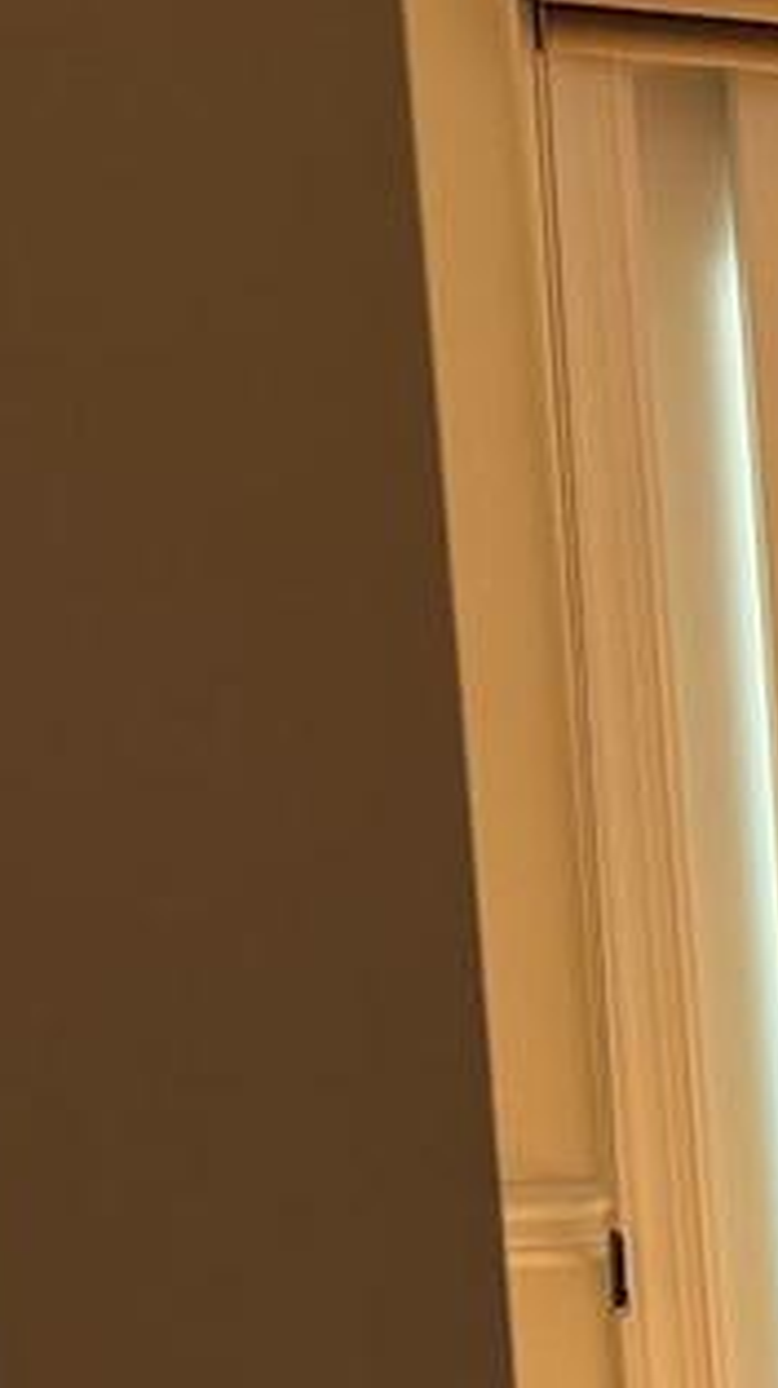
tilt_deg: -8.2
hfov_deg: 7.5
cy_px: 1516
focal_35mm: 120
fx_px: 4413
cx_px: 3001
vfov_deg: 17.3
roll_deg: -0.5
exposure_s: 1/683
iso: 80
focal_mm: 6.76
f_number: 1.78
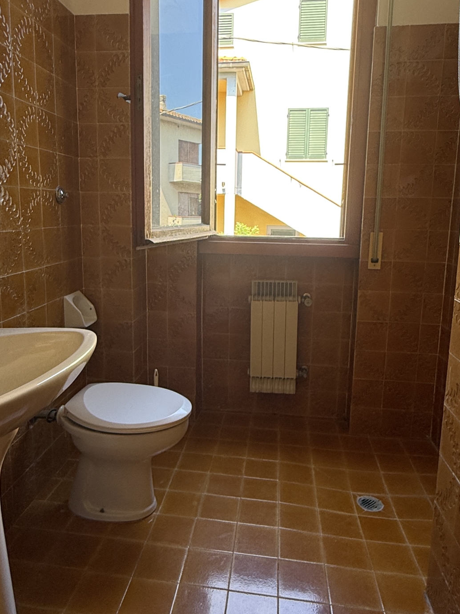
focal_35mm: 26
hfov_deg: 53.0
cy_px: 284
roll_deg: -0.4
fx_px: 461
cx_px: 214
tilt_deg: -9.7
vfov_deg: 67.2
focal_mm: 2.22
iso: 50
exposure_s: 1/99
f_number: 2.2
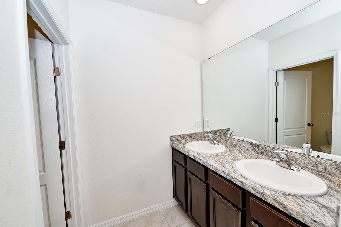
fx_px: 133
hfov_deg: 104.3
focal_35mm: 14
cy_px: 114
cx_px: 170
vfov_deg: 81.2
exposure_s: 1/200
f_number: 4.5
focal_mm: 14
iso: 250
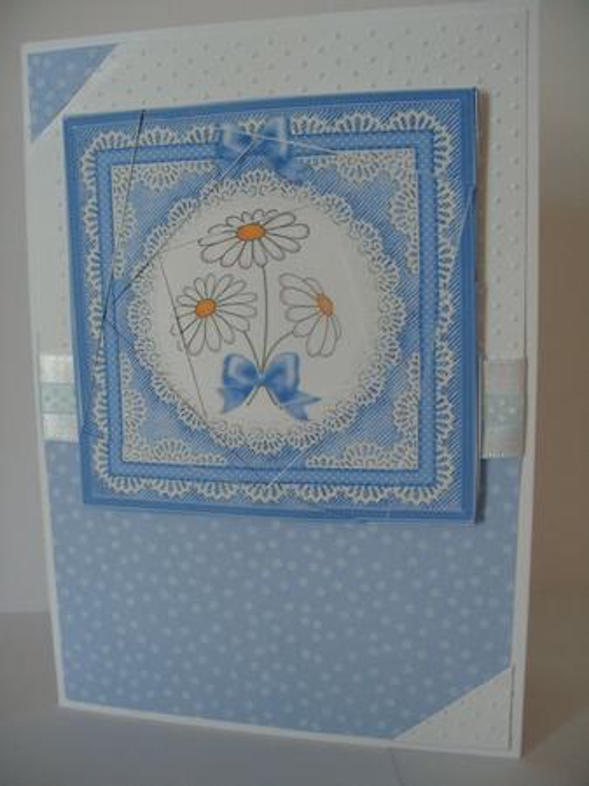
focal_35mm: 35
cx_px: 294
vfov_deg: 52.7
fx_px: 795
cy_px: 393
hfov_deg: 40.7
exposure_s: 1/45
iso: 200
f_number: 2.8
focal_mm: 7.8
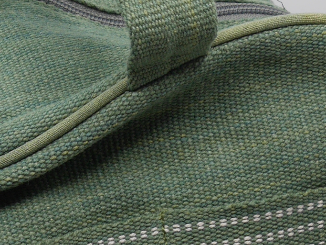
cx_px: -179
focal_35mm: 303
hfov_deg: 6.4
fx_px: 2853
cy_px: 266
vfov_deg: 4.9
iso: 250
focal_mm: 32
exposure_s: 1/125
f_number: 5.6
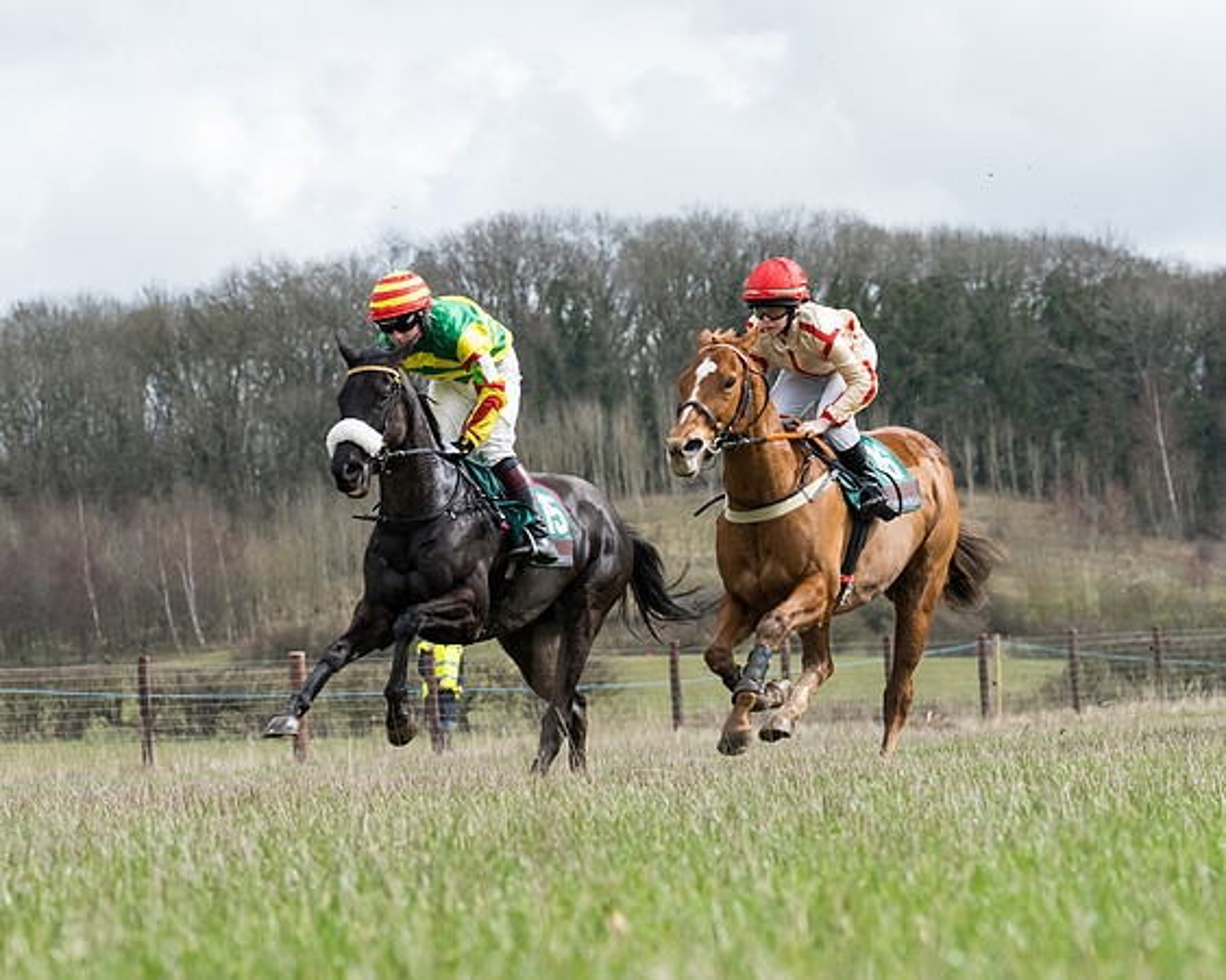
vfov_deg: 6.6
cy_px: 435
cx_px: 622
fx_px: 8450
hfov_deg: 8.3
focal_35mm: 233
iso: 1000
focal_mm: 135
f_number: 8
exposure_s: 1/1000
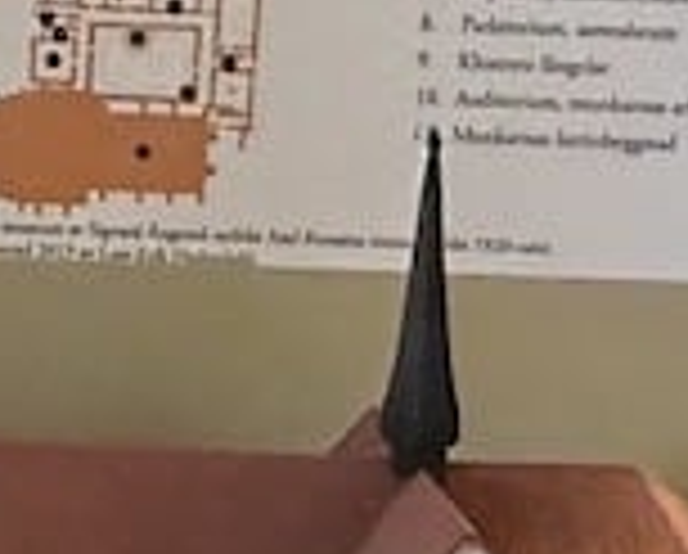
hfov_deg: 16.5
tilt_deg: -11.4
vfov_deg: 13.4
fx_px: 2326
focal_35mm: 114
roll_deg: -1.5
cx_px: -13
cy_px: 500
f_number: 2.2
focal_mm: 2.22
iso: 1000
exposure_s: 1/34
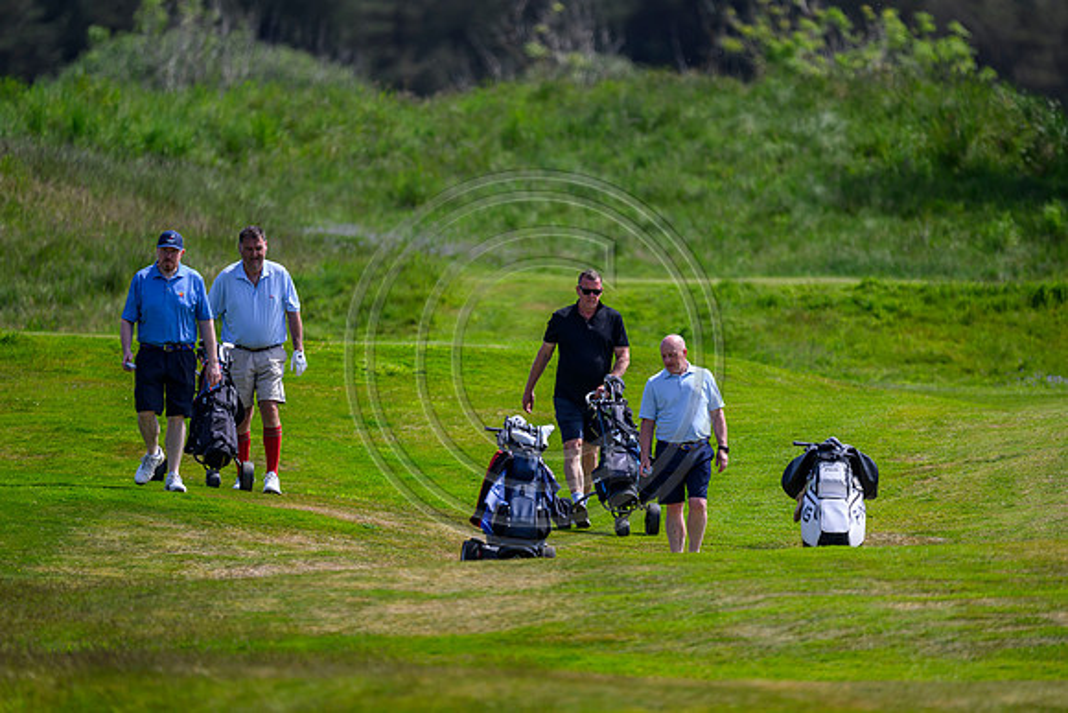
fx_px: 16616
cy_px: 356
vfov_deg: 2.5
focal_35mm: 560
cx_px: 534
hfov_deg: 3.7
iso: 500
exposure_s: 1/2500
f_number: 4
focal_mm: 560
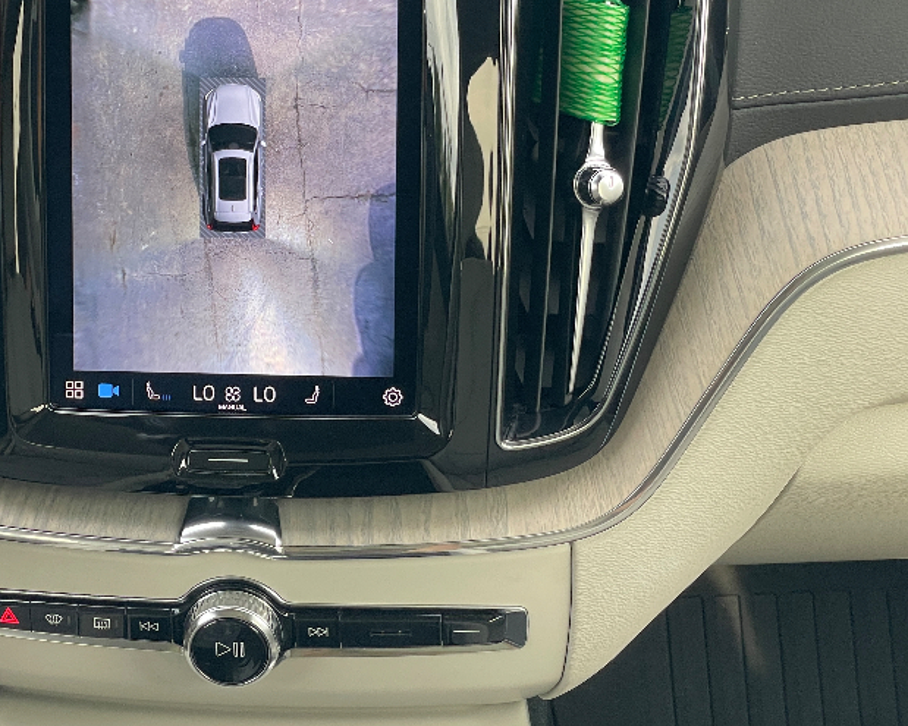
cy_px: 277
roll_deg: +3.8
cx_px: 205
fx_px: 2257
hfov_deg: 22.5
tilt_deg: -29.7
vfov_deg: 18.3
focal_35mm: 84
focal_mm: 6
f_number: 2
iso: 100
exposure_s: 1/122
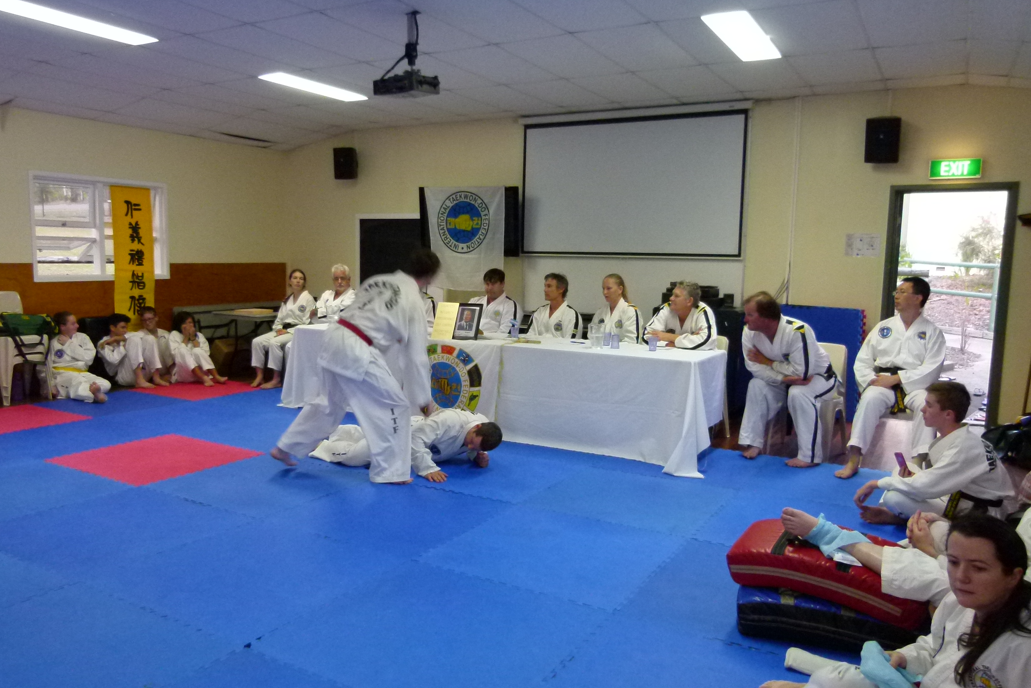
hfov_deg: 67.4
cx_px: 501
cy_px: 357
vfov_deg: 47.9
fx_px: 773
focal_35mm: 27
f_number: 2.8
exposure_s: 1/40
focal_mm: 4.5
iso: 400
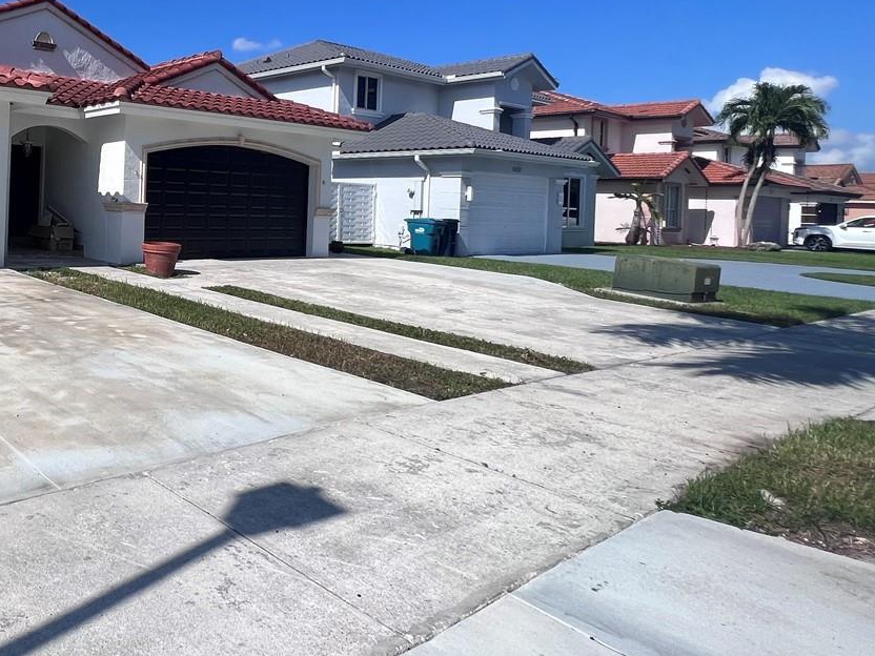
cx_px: 66
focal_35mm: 25
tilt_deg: -0.3
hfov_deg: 58.0
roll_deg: -1.7
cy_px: 203
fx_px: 632
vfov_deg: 53.5
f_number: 1.8
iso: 32
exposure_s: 1/3534
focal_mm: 1.57
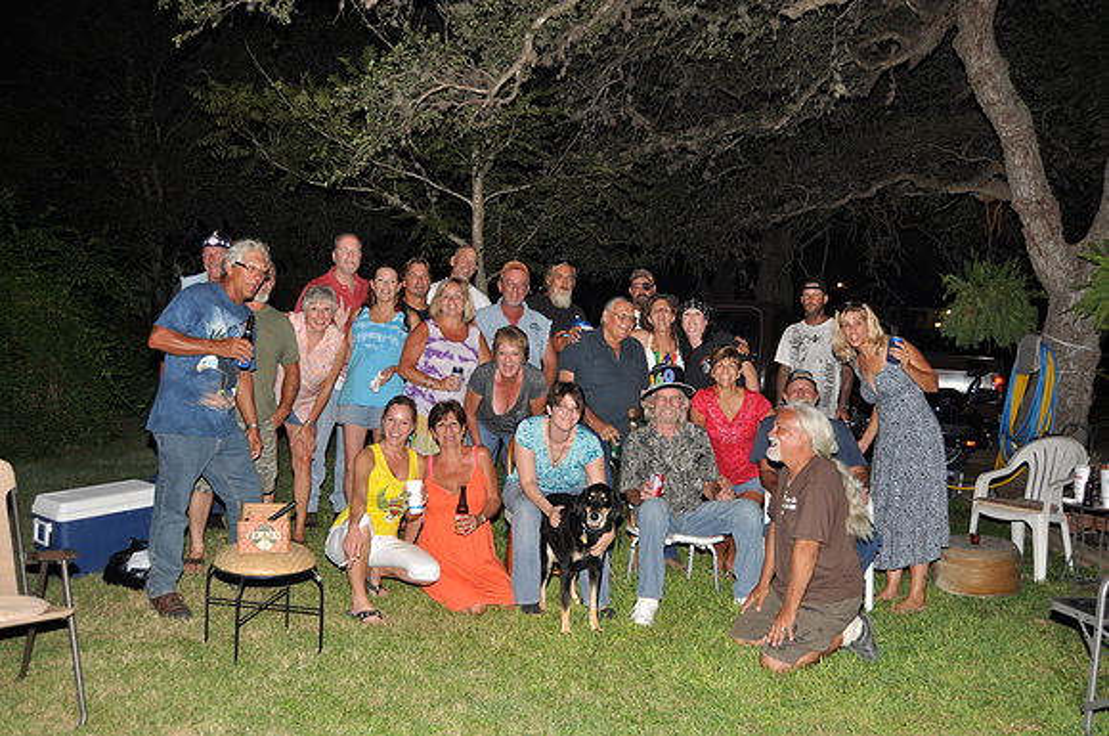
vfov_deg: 39.9
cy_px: 368
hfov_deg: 57.3
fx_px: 1015
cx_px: 554
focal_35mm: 33
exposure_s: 1/60
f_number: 4
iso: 200
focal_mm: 22
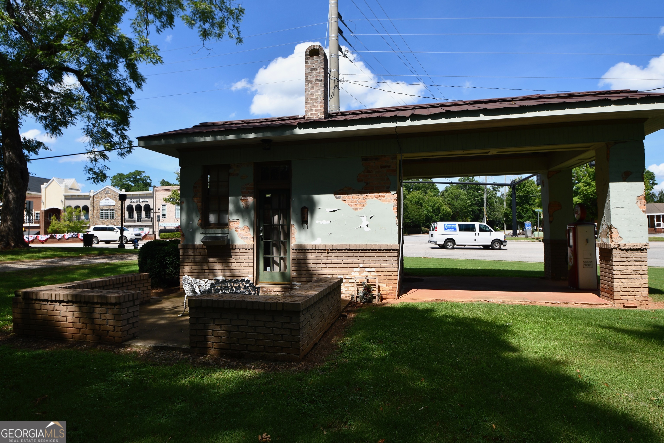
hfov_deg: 86.9
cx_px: 332
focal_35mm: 19
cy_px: 222
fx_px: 350
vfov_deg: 64.6
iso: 110
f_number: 8
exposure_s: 1/250
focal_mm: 13
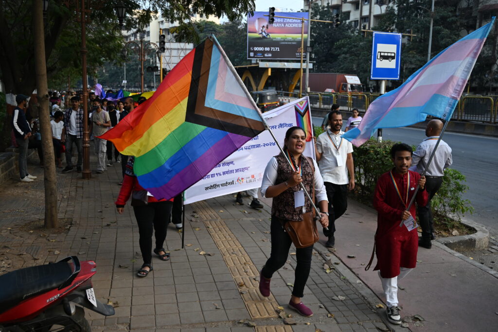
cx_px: 249
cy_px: 166
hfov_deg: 56.5
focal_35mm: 34
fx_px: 464
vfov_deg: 39.5
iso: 250
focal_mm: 33.5
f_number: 4
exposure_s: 1/250
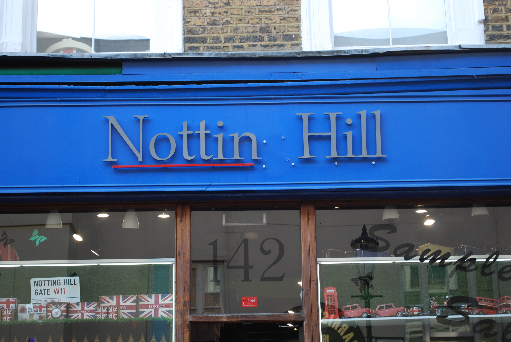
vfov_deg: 16.4
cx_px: 255
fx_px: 1187
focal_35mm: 84
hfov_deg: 24.3
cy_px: 173
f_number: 5.6
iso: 200
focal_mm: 55
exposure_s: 1/80
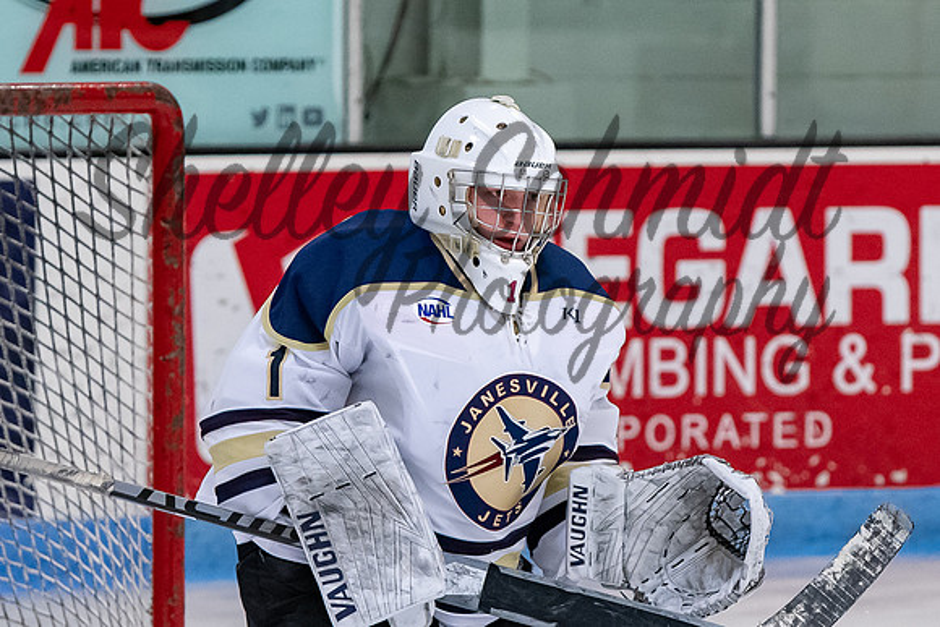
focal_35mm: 455
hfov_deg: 4.5
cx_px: 511
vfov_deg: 3.0
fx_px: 11889
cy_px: 207
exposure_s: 1/800
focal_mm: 170
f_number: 3.5
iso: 2500
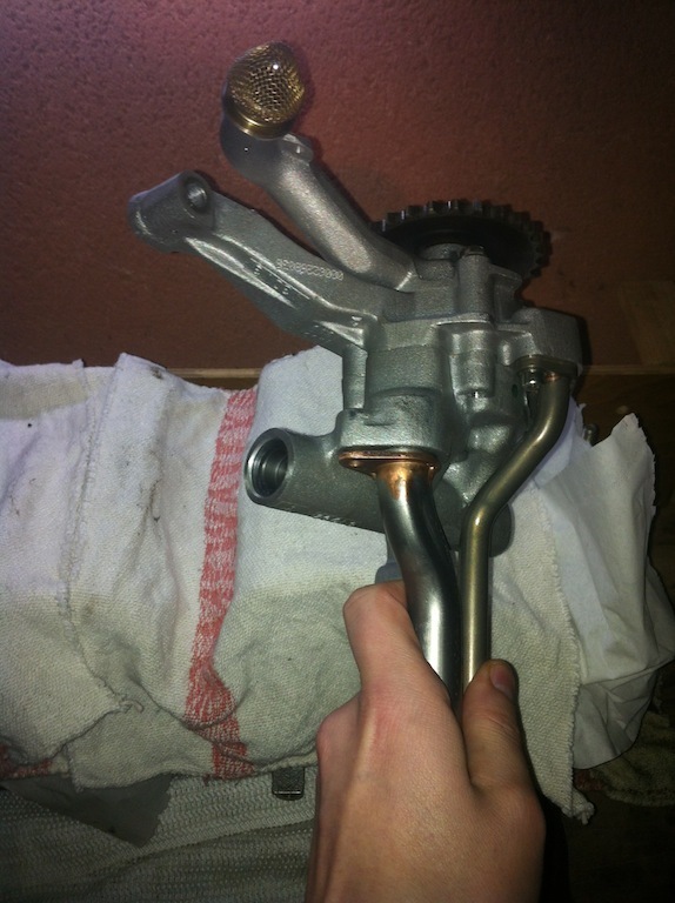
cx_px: 338
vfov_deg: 52.7
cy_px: 452
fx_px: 912
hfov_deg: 40.6
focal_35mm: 35
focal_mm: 3.85
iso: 80
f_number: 2.8
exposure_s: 1/20
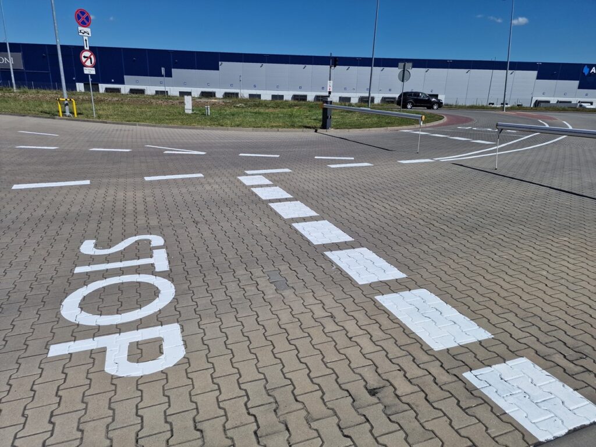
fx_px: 396
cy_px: 224
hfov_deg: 73.9
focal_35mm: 23
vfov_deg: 58.9
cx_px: 298
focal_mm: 6.4
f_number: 1.8
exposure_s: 1/2504
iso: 50
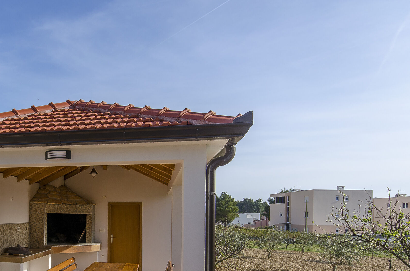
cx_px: 81
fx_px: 341
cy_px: 213
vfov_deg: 41.7
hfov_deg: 57.4
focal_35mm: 30
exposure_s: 1/500
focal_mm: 12
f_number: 8
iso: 100
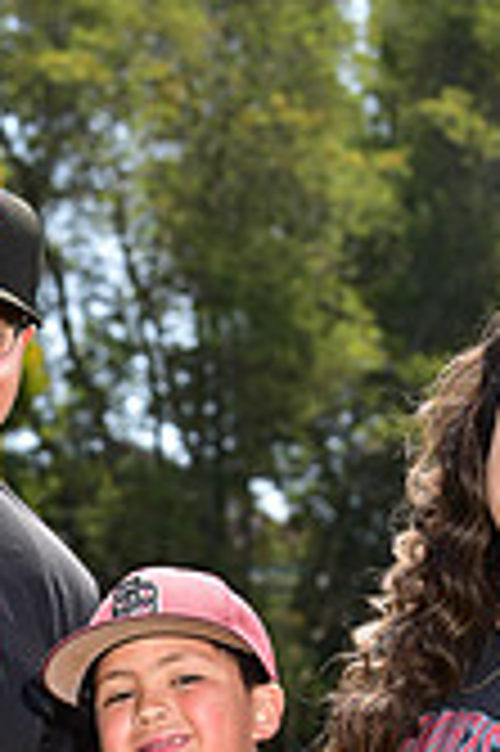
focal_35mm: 243
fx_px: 5073
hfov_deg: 5.6
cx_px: 169
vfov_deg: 8.4
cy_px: 1009
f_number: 5.6
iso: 80
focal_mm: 70
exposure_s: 1/200
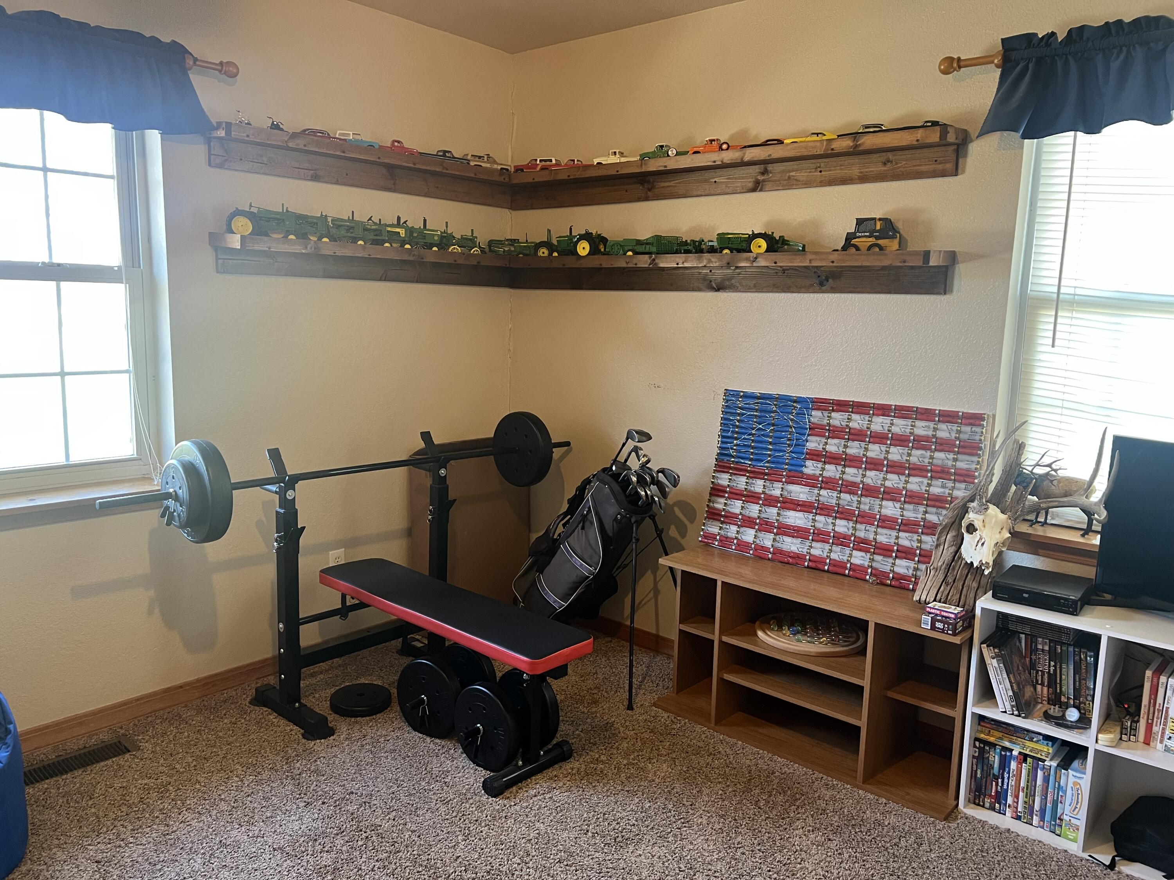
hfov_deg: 67.3
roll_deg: -1.2
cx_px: 587
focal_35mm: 26
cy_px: 440
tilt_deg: -8.7
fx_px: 882
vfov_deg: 53.1
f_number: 1.5
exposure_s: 1/60
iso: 250
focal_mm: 5.7
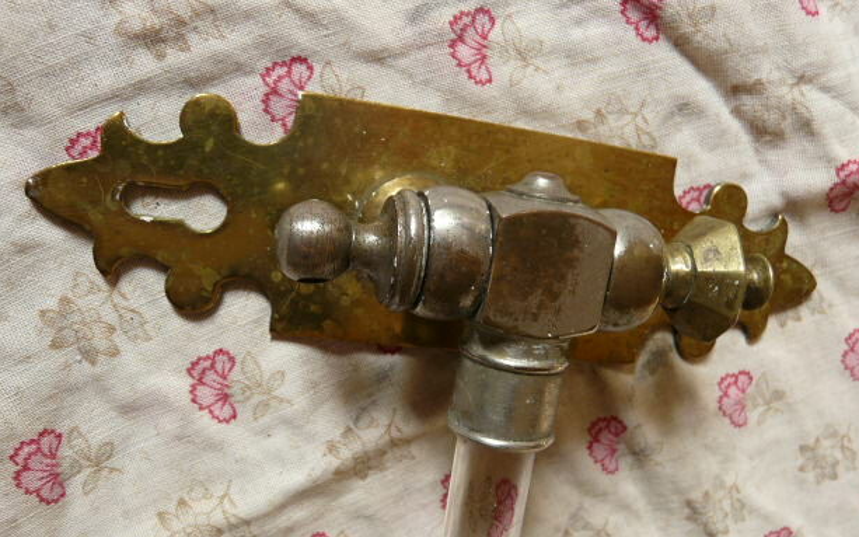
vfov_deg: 40.5
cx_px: 425
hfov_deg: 61.2
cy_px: 303
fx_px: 726
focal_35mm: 31
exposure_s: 1/30
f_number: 2.8
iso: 100
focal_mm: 4.6
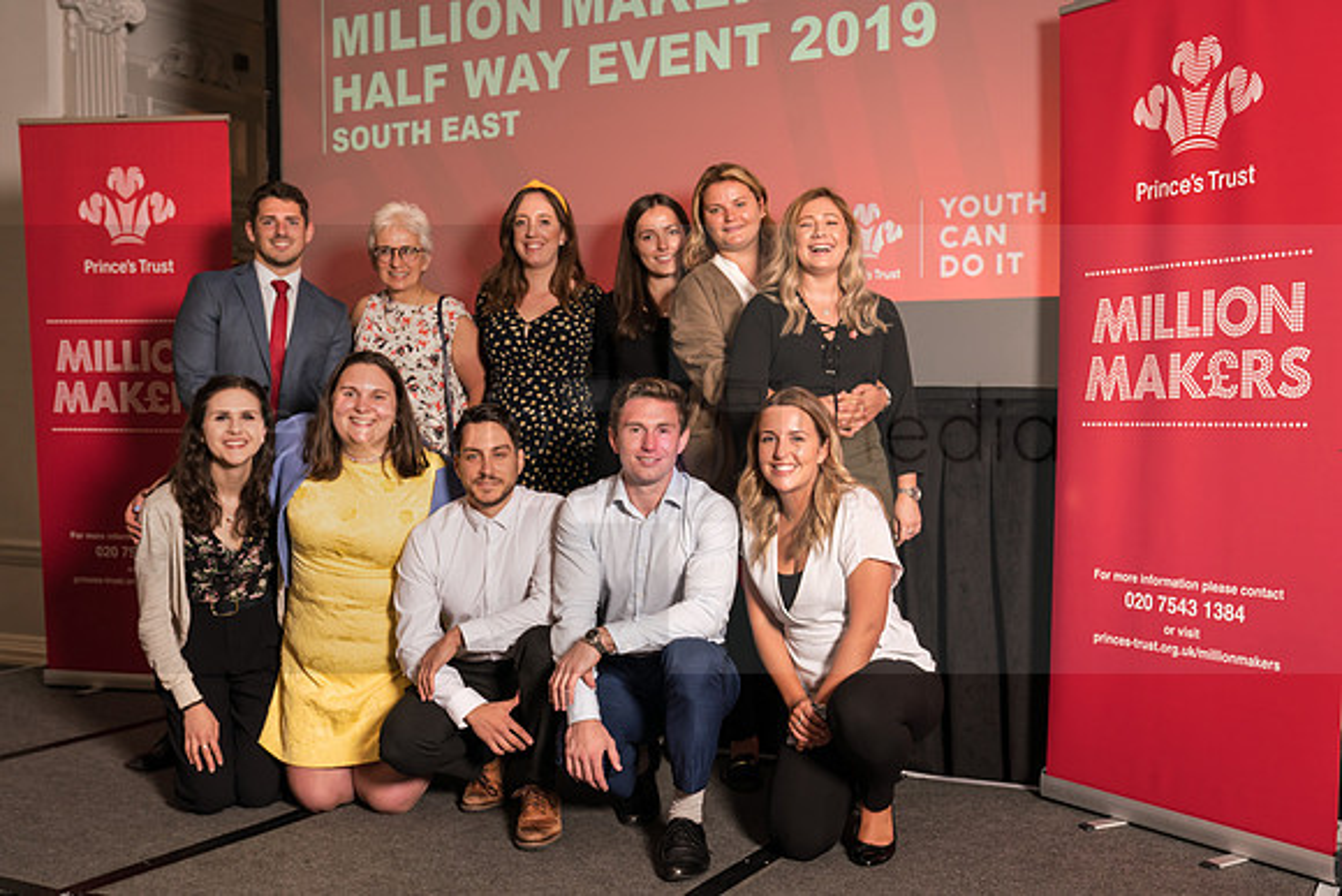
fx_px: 1438
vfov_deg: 34.6
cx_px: 754
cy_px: 459
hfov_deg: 49.9
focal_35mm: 39
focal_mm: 32
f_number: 5
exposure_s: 1/80
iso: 800
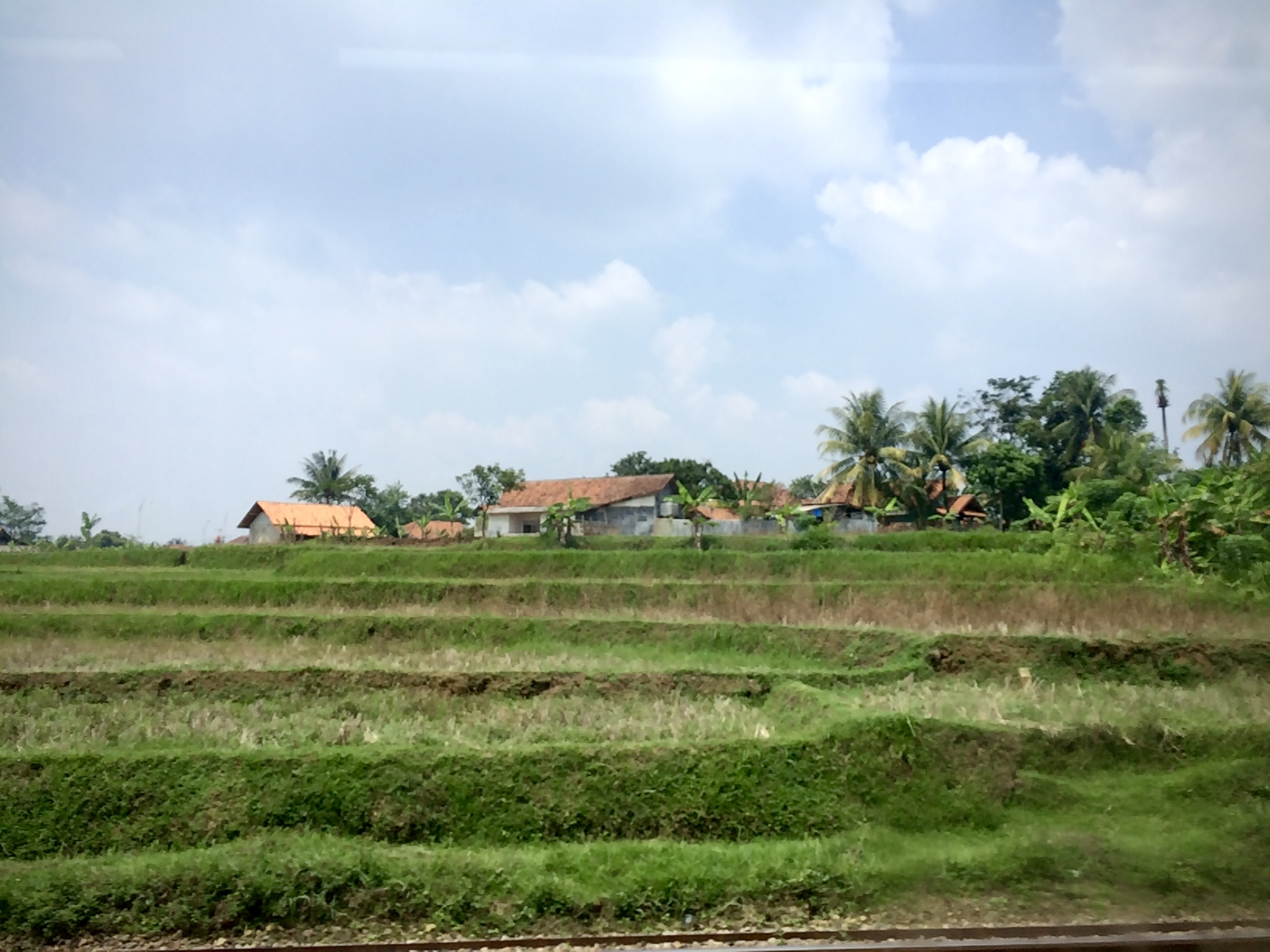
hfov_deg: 61.7
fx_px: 1064
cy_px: 476
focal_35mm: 29
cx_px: 635
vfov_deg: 48.2
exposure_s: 1/972
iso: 32
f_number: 2.2
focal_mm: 4.15
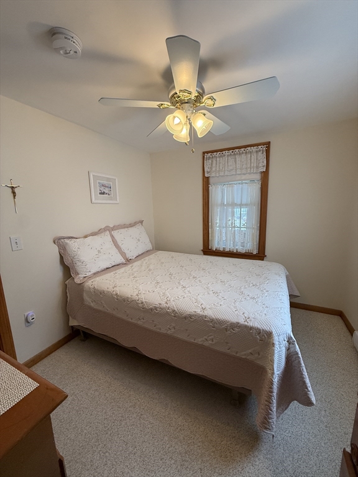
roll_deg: +1.6
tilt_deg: -8.6
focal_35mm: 14
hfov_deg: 85.7
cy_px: 238
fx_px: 193
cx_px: 179
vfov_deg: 102.1
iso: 200
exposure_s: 1/120
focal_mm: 2.22
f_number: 2.2
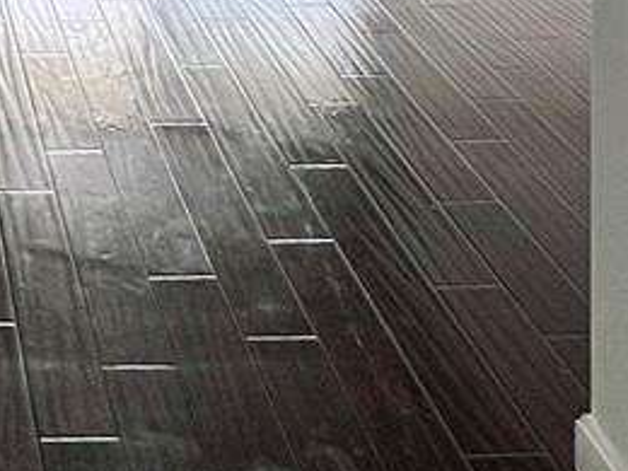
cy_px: -522
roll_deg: +0.8
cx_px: -126
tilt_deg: -1.5
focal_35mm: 80
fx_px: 1451
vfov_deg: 14.6
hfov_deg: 22.5
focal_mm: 1.57
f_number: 1.8
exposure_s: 1/168
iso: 32
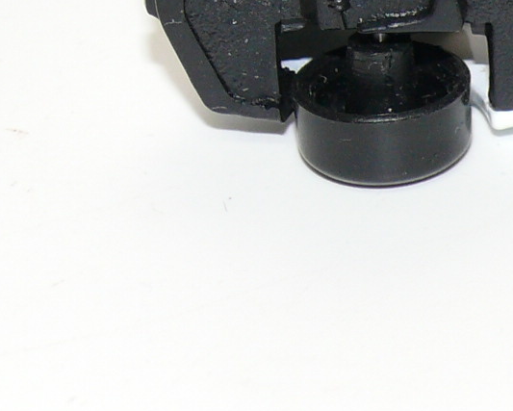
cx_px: 767
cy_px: -163
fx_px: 4314
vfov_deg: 5.4
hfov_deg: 6.7
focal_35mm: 284
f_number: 4
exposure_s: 1/30
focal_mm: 13.2
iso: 100
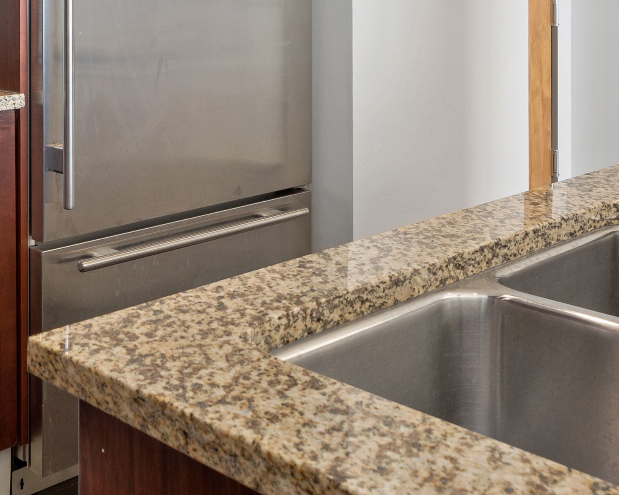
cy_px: -48
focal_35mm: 57
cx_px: 49
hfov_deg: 31.3
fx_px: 1044
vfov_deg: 24.8
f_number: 8
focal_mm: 16
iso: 125
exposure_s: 1/2.5
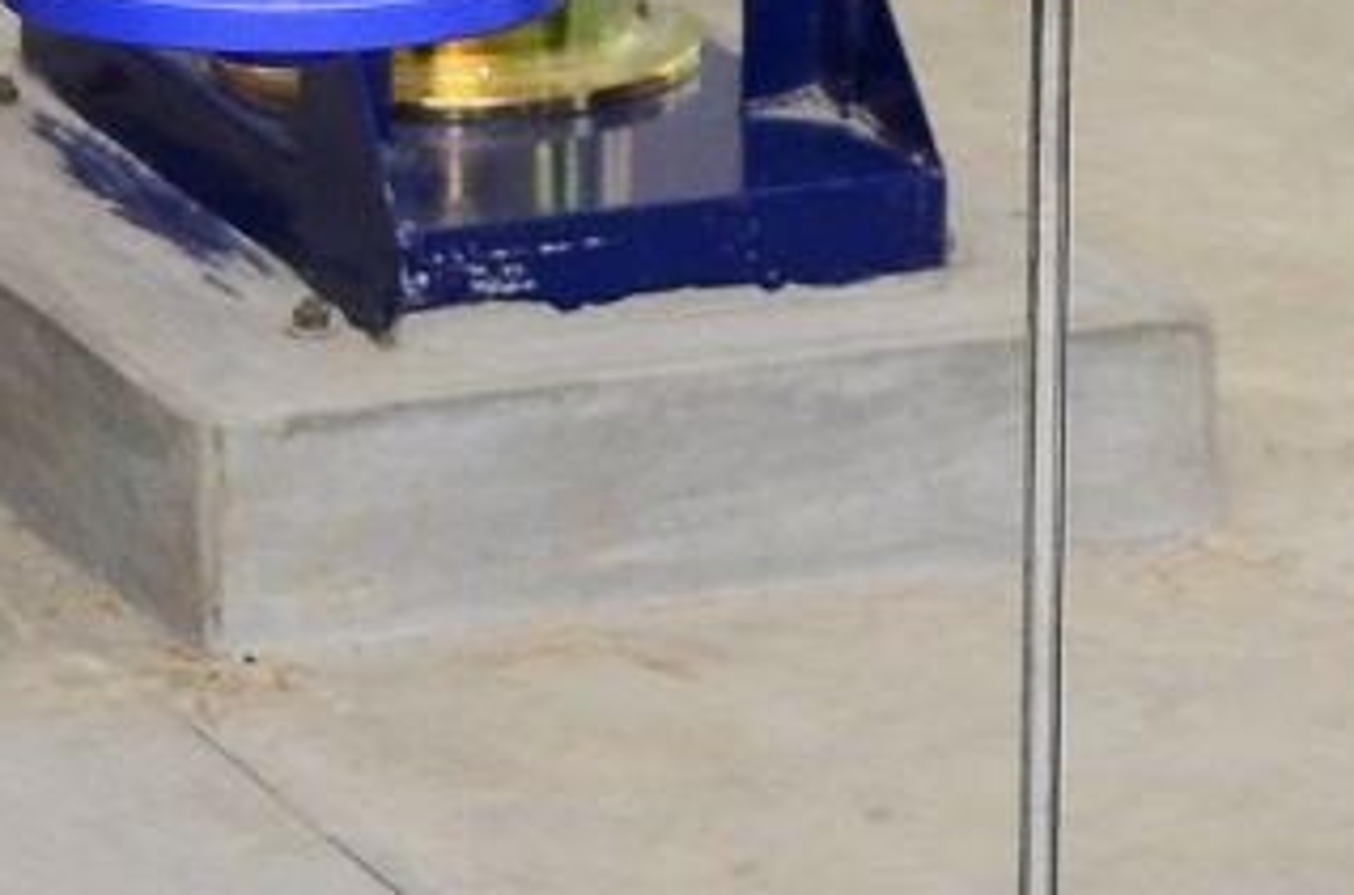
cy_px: -1631
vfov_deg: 4.6
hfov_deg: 7.1
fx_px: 10843
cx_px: 603
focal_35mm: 289
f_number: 4.8
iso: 400
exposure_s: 1/200
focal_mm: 32
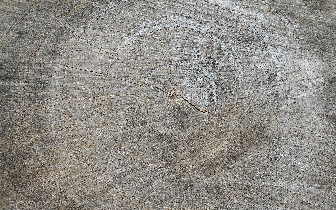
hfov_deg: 66.5
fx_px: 256
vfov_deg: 44.5
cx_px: 166
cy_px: 106
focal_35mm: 28
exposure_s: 1/125
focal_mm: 4.6
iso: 80
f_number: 3.2
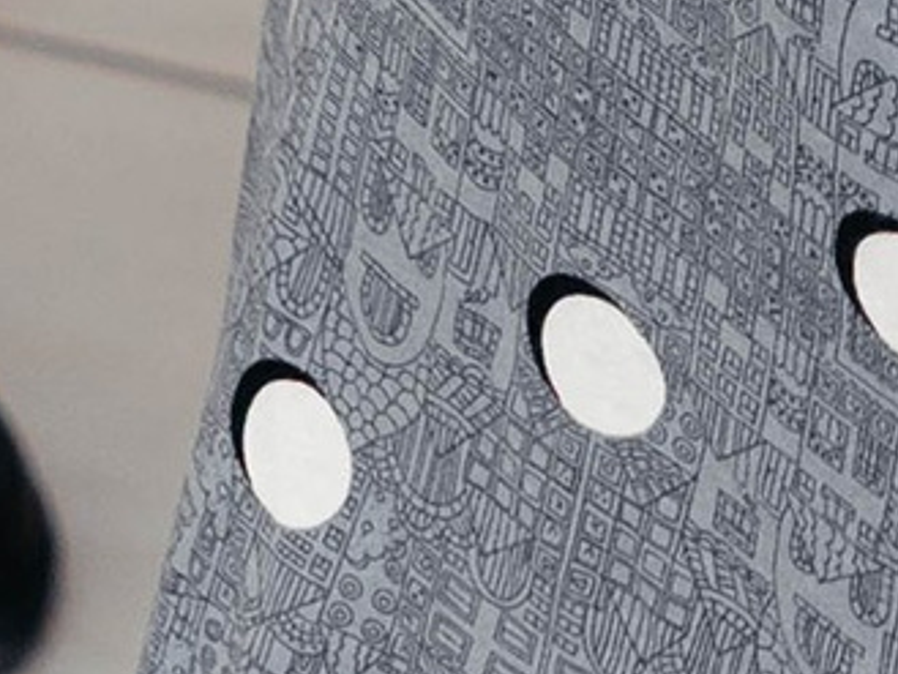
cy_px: -4401
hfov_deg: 3.6
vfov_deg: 2.5
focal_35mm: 538
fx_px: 13962
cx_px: 2522
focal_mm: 48
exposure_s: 1/200
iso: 80
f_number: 3.2
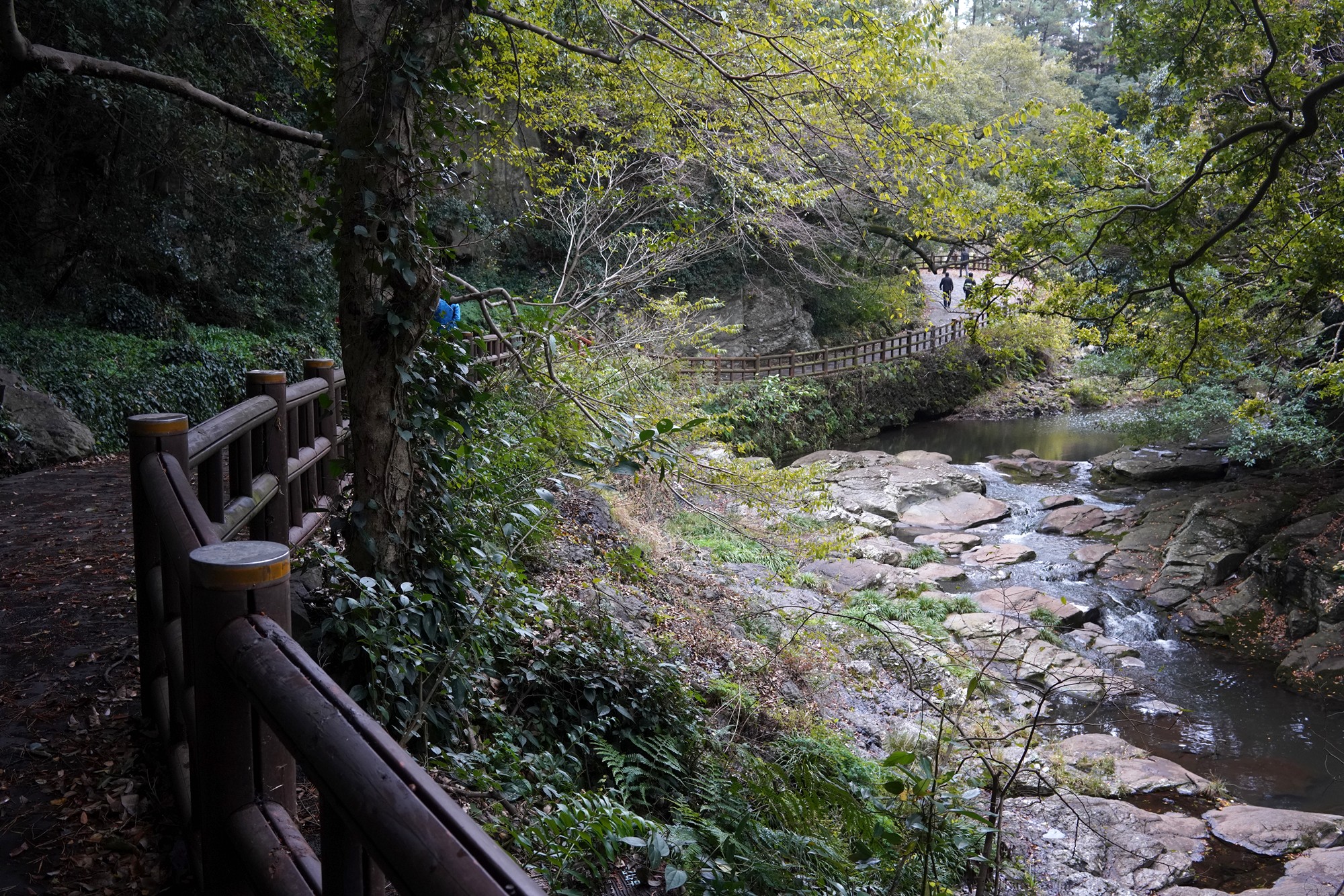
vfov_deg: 37.9
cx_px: 672
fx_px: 1307
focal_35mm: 35
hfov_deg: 54.4
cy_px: 448
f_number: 8
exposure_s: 1/100
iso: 1600
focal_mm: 35
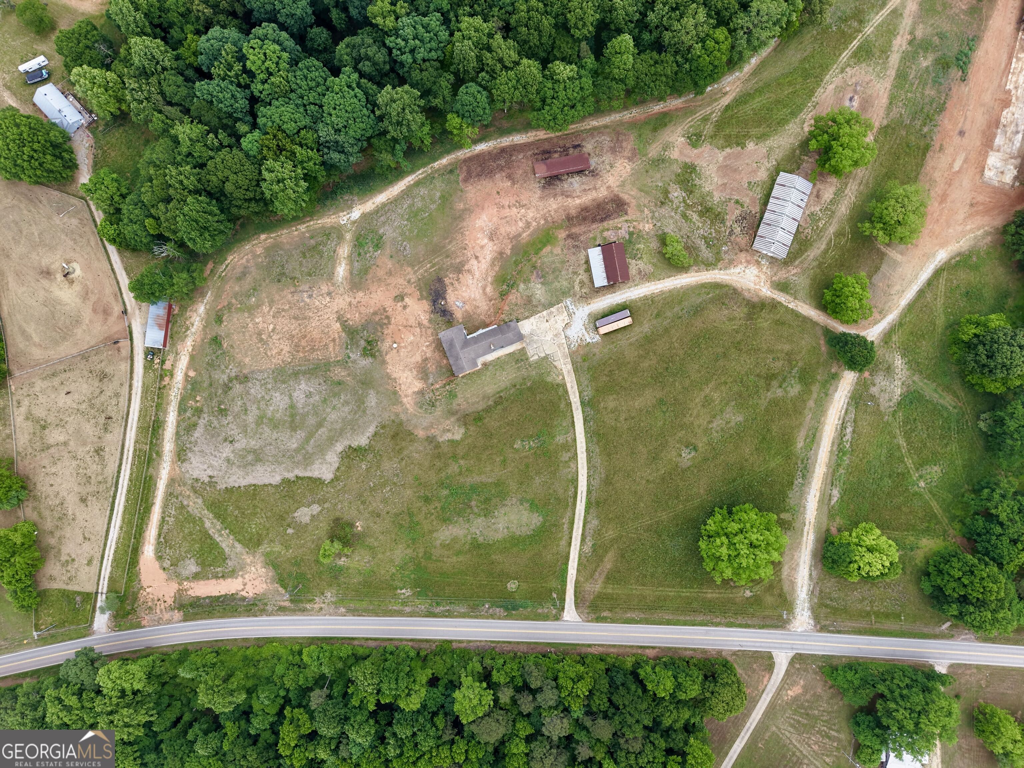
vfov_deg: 58.9
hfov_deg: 73.9
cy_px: 384
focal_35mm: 23
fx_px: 680
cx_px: 512
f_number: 1.8
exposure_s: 1/1000
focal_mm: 8.67
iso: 100
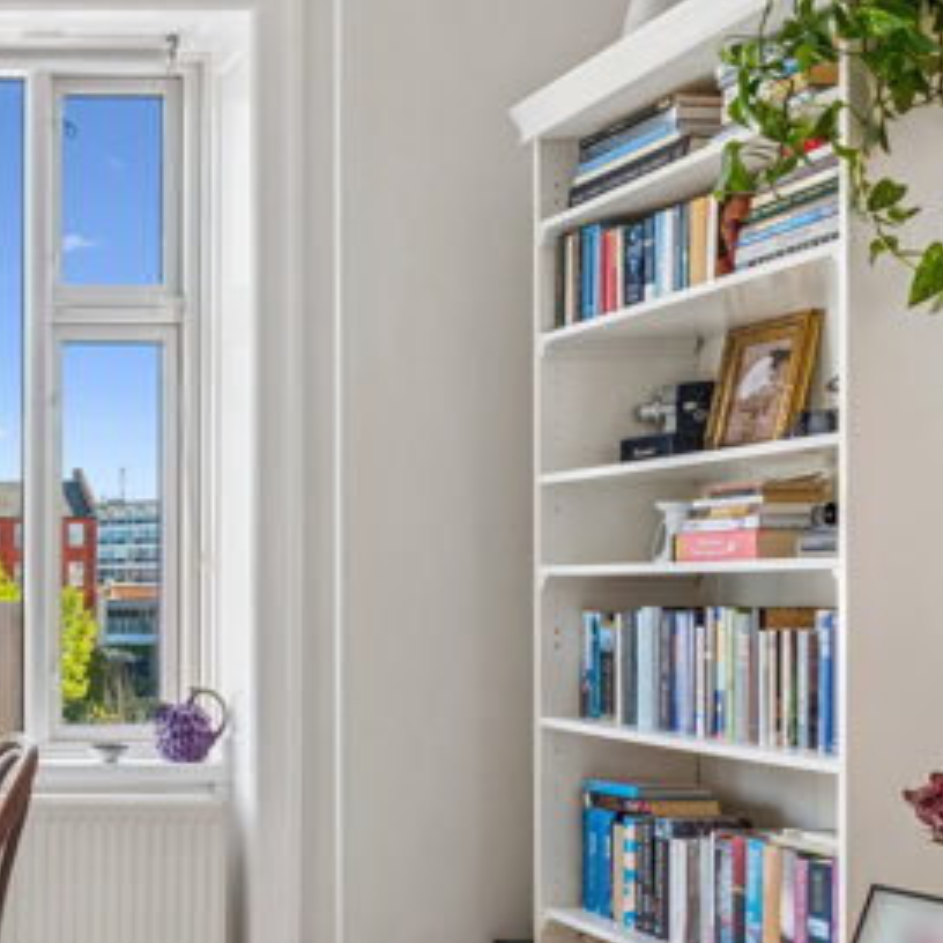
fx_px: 1541
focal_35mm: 50
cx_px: -277
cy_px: 615
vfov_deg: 33.8
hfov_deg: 28.2
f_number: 9
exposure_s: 1/10
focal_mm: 20
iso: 160
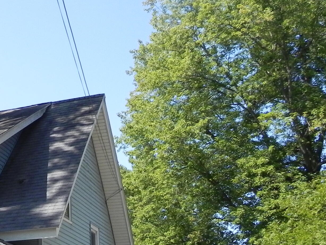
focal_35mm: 71
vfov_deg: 19.4
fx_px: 669
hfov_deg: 25.2
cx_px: -44
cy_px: 300
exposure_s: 1/302
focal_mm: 5.2
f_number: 6.3
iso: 224
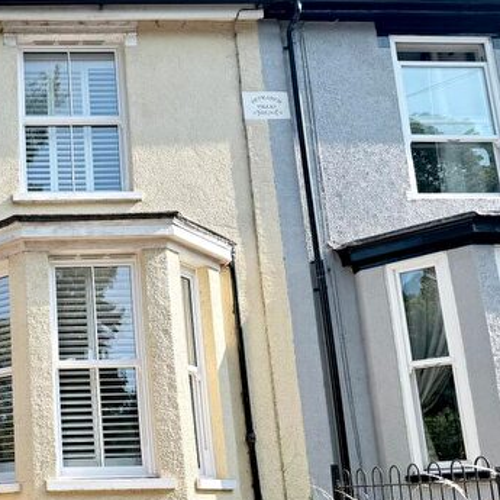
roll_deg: +0.5
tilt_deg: +12.0
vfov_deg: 38.5
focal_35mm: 43
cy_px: 356
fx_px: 703
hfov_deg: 35.4
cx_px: 0
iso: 80
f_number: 1.78
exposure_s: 1/2370
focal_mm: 6.76
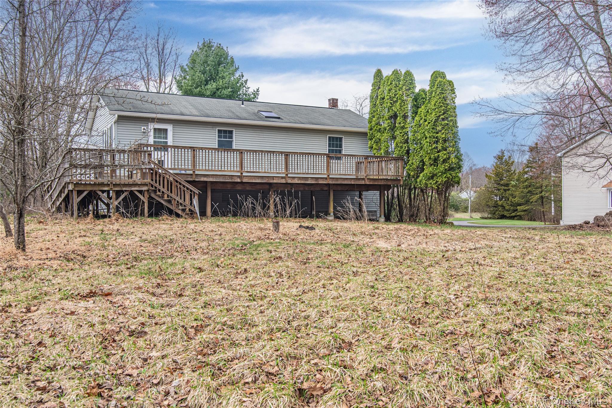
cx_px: 306
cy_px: 204
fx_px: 595
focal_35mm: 35
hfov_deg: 54.4
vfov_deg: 37.9
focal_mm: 35
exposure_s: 1/250
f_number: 11
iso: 640
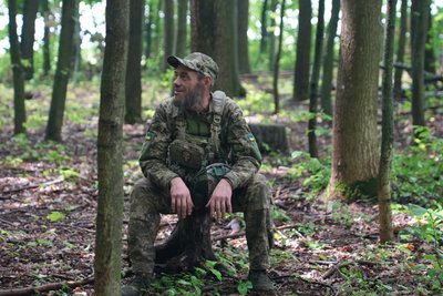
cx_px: 222
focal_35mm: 105
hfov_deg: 19.4
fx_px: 1292
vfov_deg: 13.1
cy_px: 148
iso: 500
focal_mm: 70
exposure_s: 1/40
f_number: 2.8
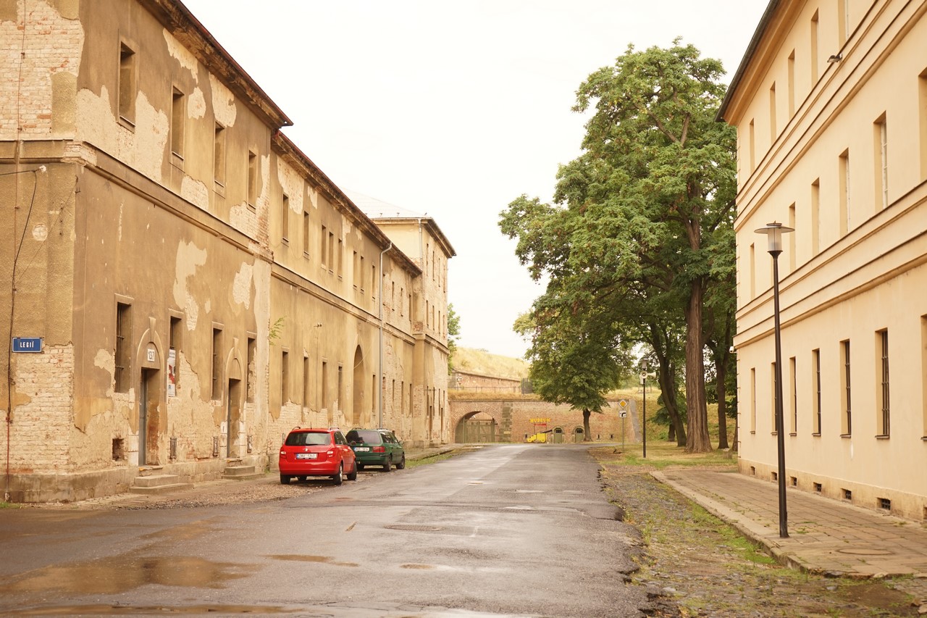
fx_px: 1339
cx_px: 464
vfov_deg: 26.0
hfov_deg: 38.2
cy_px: 309
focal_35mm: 52
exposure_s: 1/40
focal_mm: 52
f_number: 6.3
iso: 125
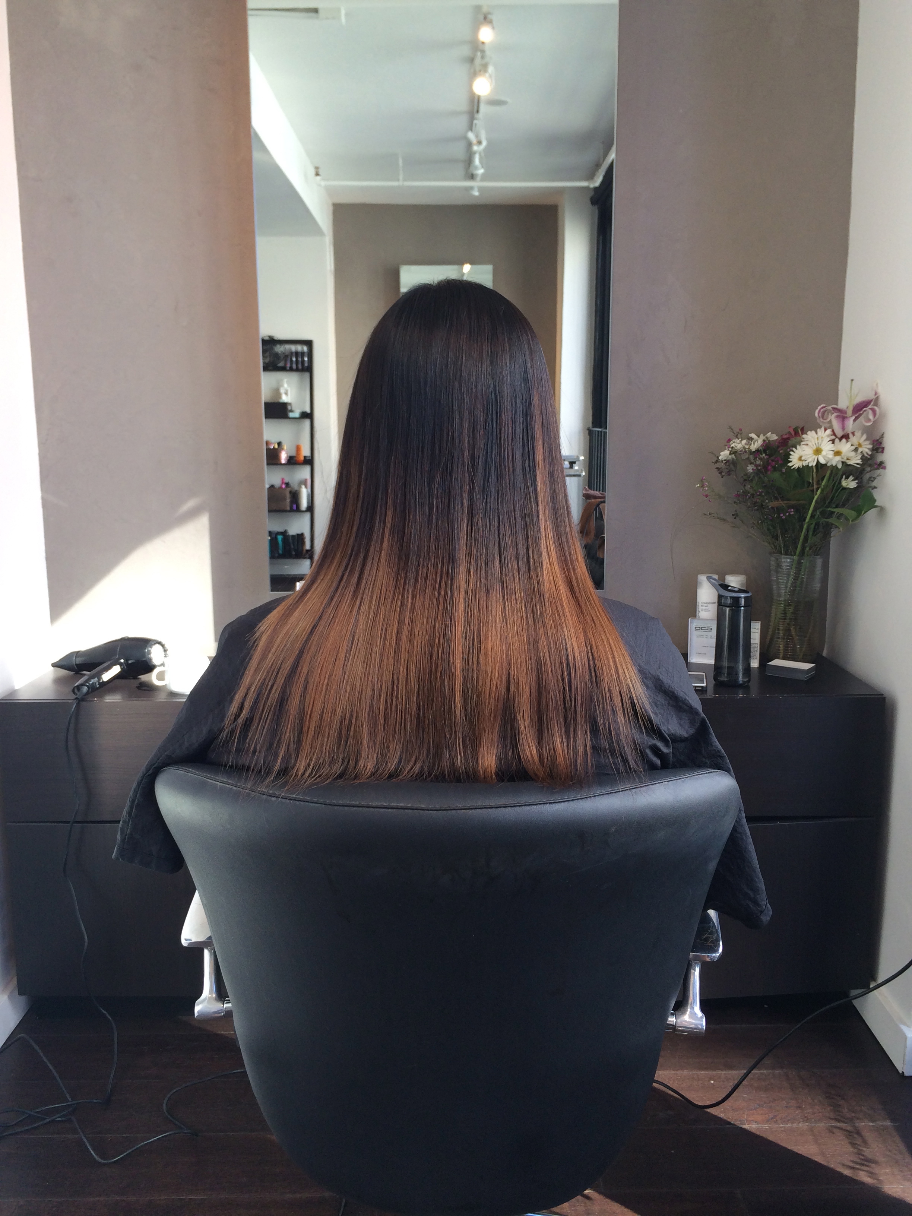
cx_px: 456
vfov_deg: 60.0
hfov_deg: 46.8
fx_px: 1054
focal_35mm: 30
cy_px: 608
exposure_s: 1/120
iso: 64
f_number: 2.2
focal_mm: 4.12
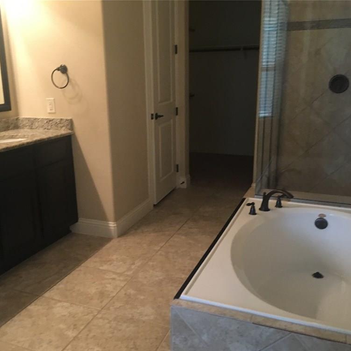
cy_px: 179
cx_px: 157
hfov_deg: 47.1
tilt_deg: -12.7
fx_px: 402
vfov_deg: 47.2
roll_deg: +2.4
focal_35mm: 35
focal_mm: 4.15
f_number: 2.2
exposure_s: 1/30
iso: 200
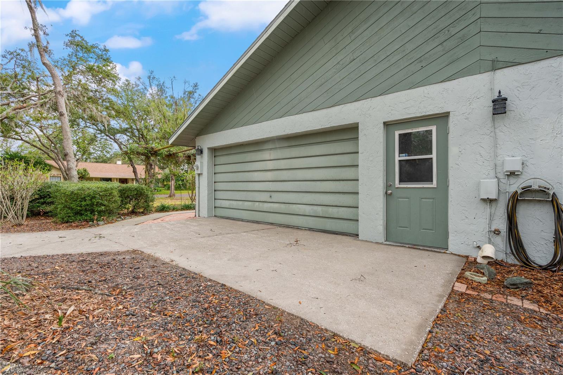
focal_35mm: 16
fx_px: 250
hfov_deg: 96.7
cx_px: 282
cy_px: 188
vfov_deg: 73.7
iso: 160
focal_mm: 16
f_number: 8
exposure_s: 1/125
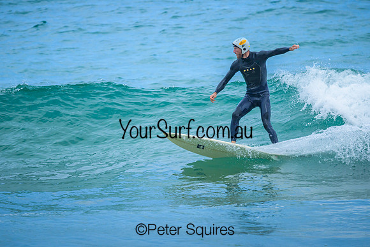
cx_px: 204
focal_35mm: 1099
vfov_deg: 1.3
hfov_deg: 1.9
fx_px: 11298
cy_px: 88
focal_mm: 800
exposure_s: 1/2500
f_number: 6.3
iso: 450
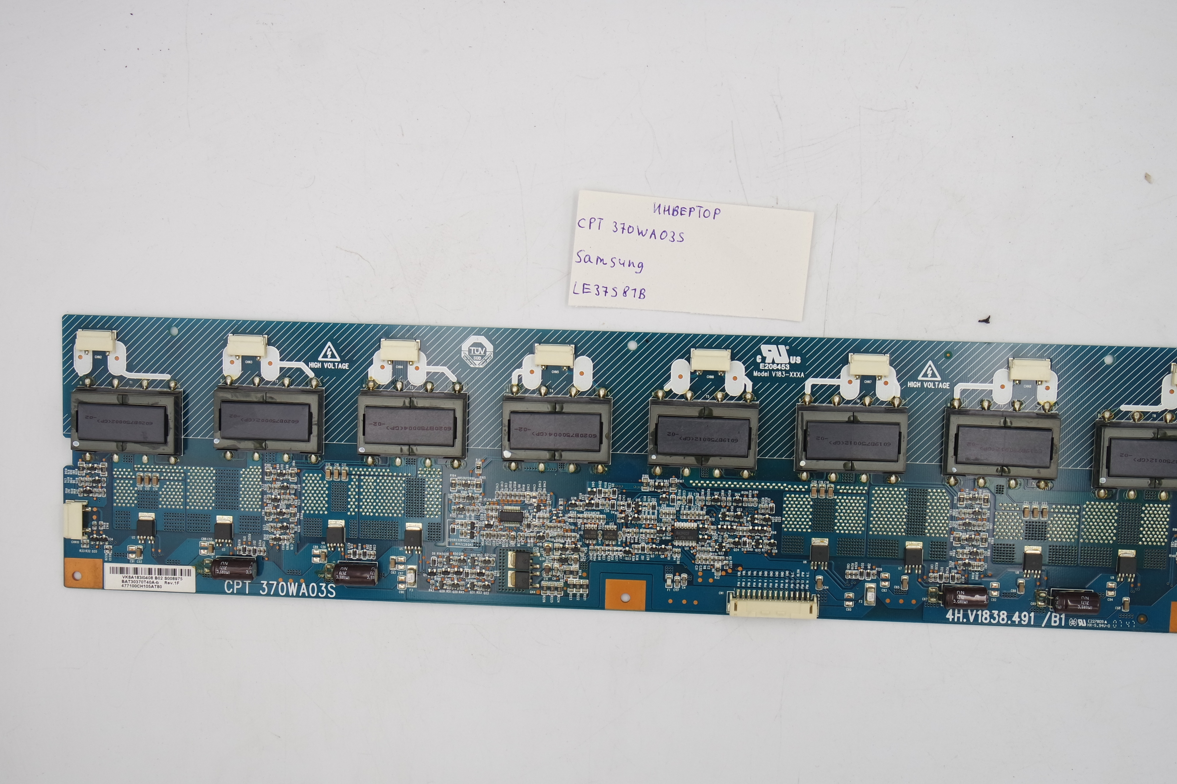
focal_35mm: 41
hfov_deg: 47.4
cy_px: 391
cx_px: 633
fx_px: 1340
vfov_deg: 32.6
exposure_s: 1/100
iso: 160
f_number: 5.6
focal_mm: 14
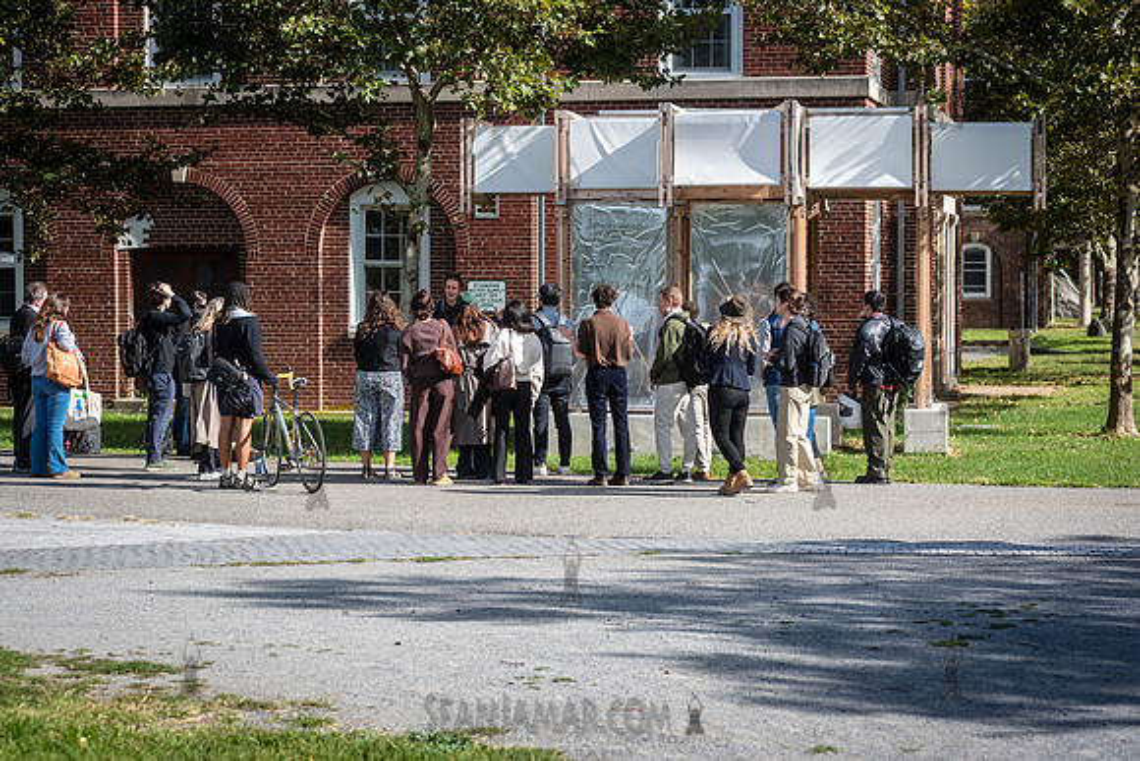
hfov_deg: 25.1
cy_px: 380
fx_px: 2563
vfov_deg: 16.9
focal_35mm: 81
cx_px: 570
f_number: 4
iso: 250
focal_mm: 80
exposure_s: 1/2000
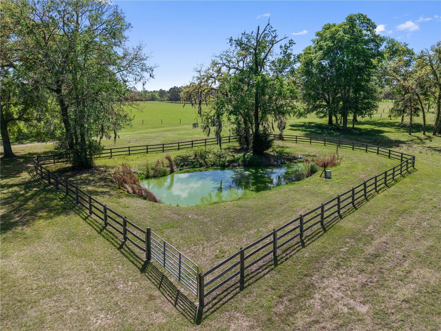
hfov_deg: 71.6
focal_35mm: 24
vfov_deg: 56.8
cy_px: 166
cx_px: 220
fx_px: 306
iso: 240
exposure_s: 1/6000
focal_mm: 8.67
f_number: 1.8
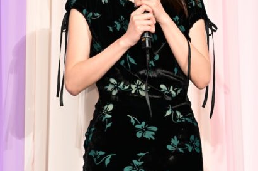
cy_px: 48
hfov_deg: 9.4
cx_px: 151
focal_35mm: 219
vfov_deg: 6.3
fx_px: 1569
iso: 1000
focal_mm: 115
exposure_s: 1/200
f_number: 2.8
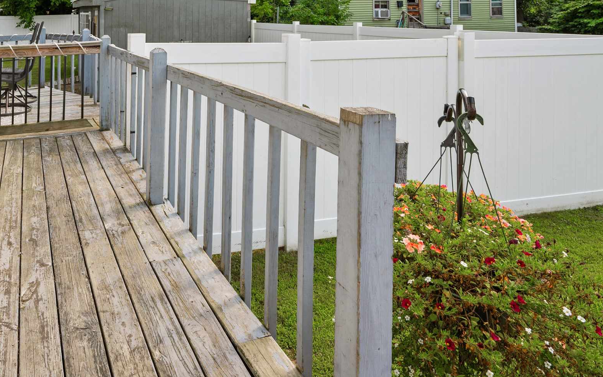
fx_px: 460
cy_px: 21
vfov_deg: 40.4
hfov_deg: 63.0
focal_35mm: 28
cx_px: 158
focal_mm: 14
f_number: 9
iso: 100
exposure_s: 1/125
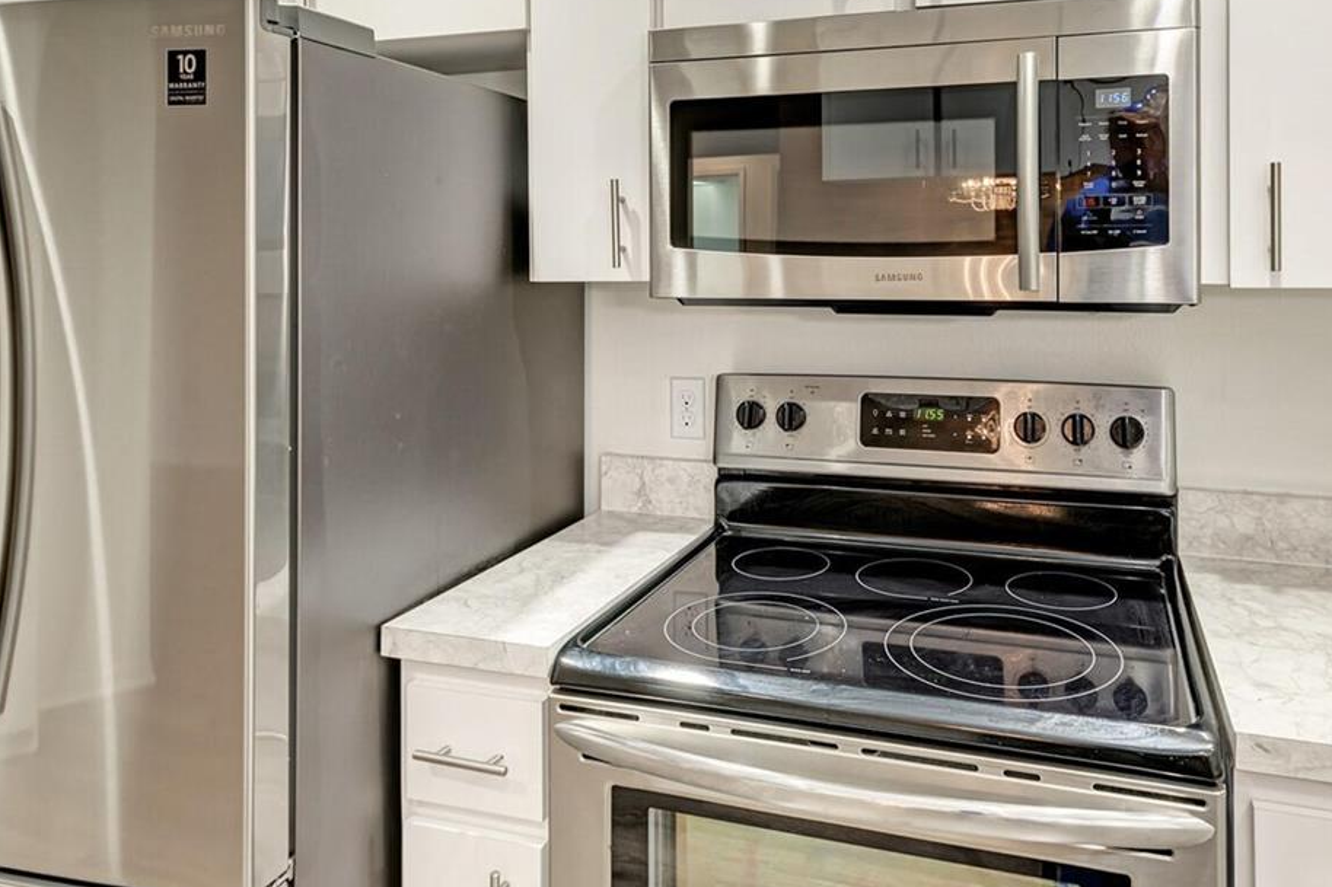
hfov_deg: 65.2
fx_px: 1036
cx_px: 764
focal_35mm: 28
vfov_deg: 45.1
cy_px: 242
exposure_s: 1/5
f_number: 7.1
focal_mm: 16
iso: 100
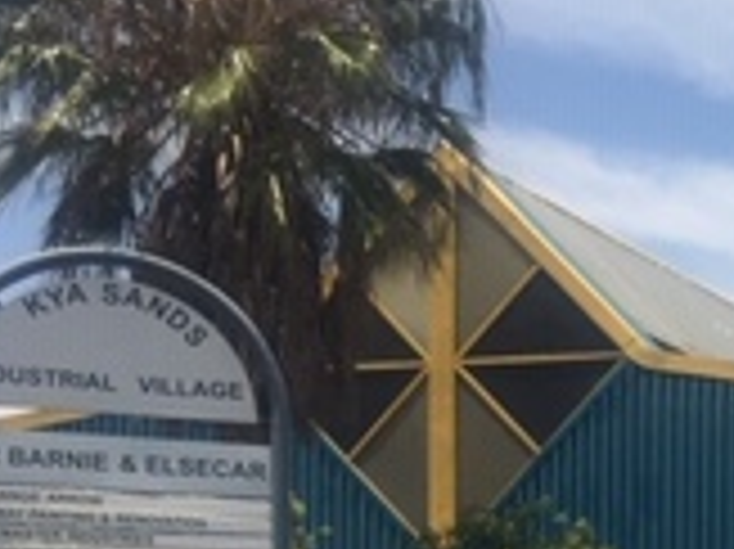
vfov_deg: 12.3
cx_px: 1234
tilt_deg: +0.4
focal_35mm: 114
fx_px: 2415
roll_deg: +0.3
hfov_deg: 15.4
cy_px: 850
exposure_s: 1/2747
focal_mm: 4.15
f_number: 2.2
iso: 25
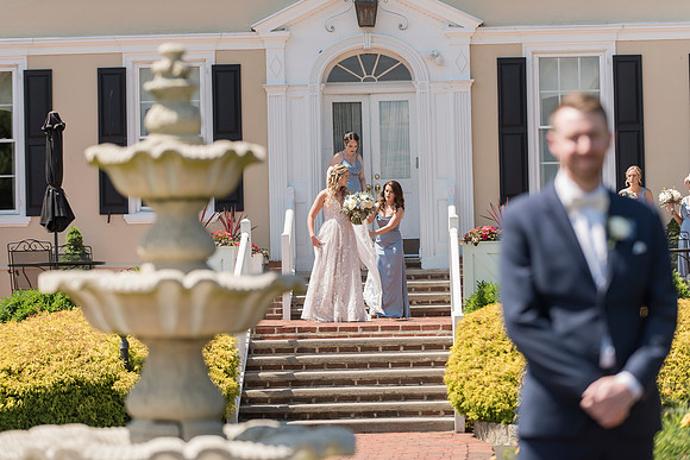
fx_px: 2492
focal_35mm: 130
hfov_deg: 15.8
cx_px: 345
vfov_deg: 10.6
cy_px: 230
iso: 200
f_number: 3.5
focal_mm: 130
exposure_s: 1/1600
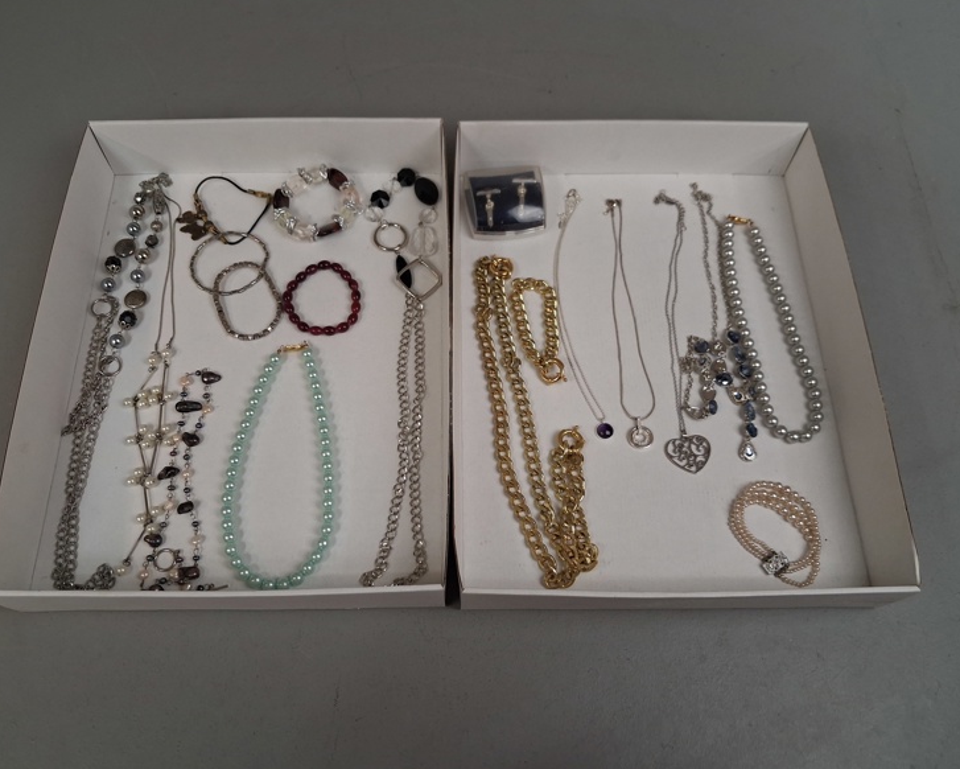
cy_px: 387
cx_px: 461
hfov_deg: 60.4
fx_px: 824
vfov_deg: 50.0
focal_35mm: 29
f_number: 1.8
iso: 250
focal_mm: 4
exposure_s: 1/100
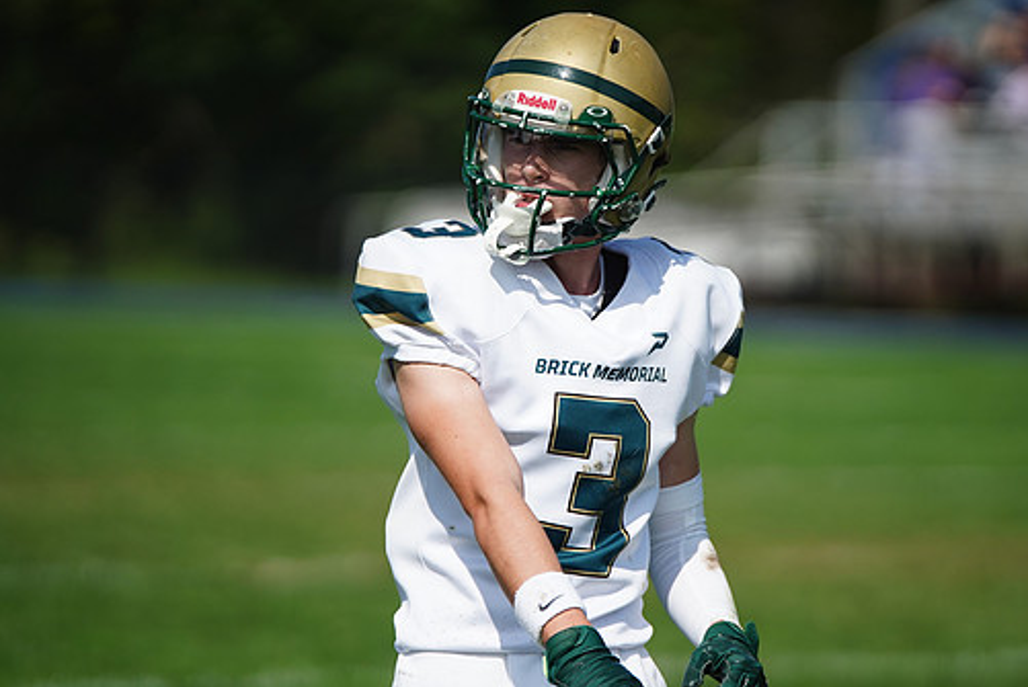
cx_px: 579
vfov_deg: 4.0
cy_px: 315
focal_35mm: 347
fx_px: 9917
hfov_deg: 5.9
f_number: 2.8
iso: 400
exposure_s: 1/8000
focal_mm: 300
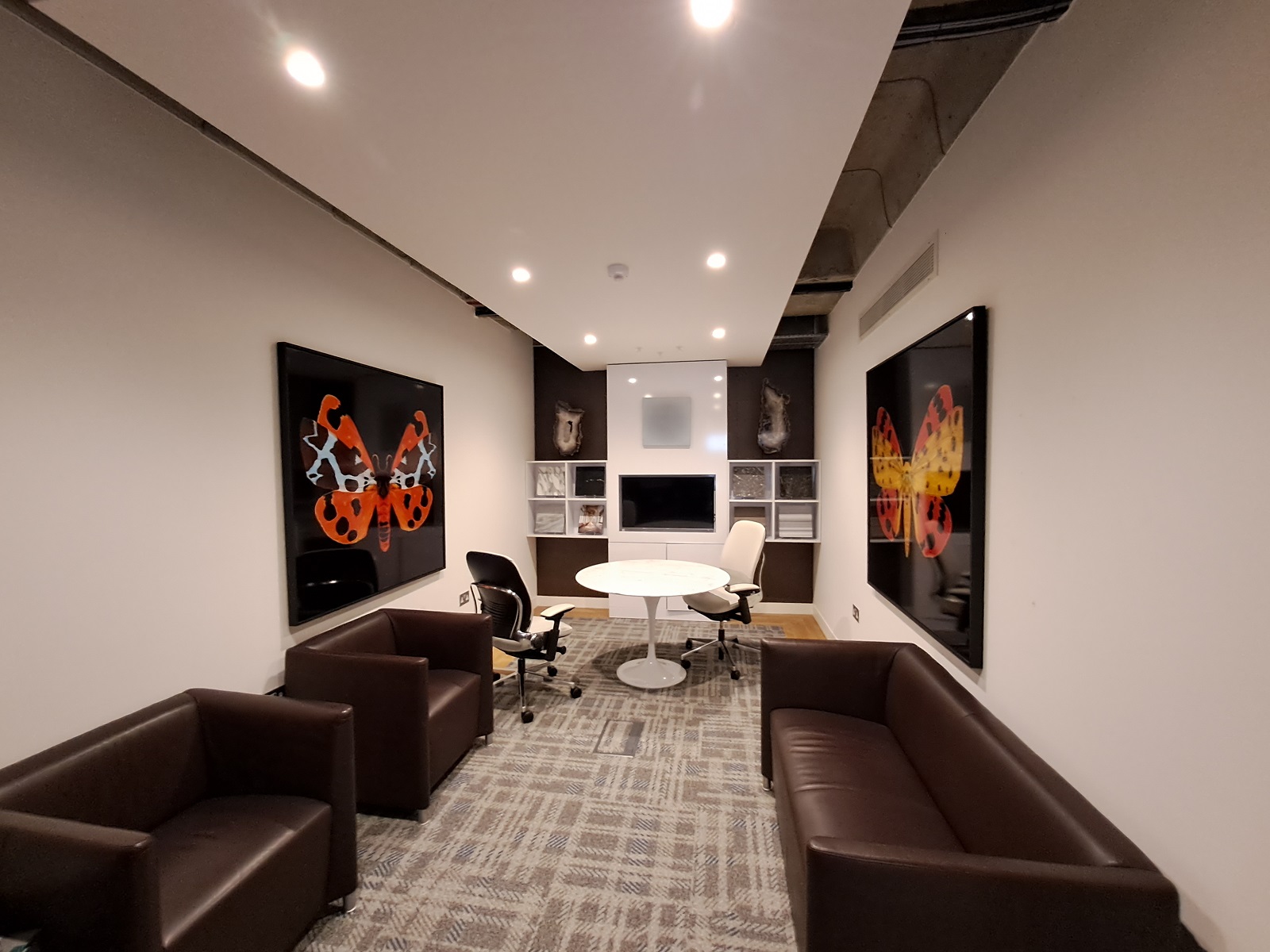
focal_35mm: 13
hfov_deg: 106.2
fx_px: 477
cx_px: 635
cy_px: 476
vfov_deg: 89.9
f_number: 2.2
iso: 400
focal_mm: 1.42
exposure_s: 1/25
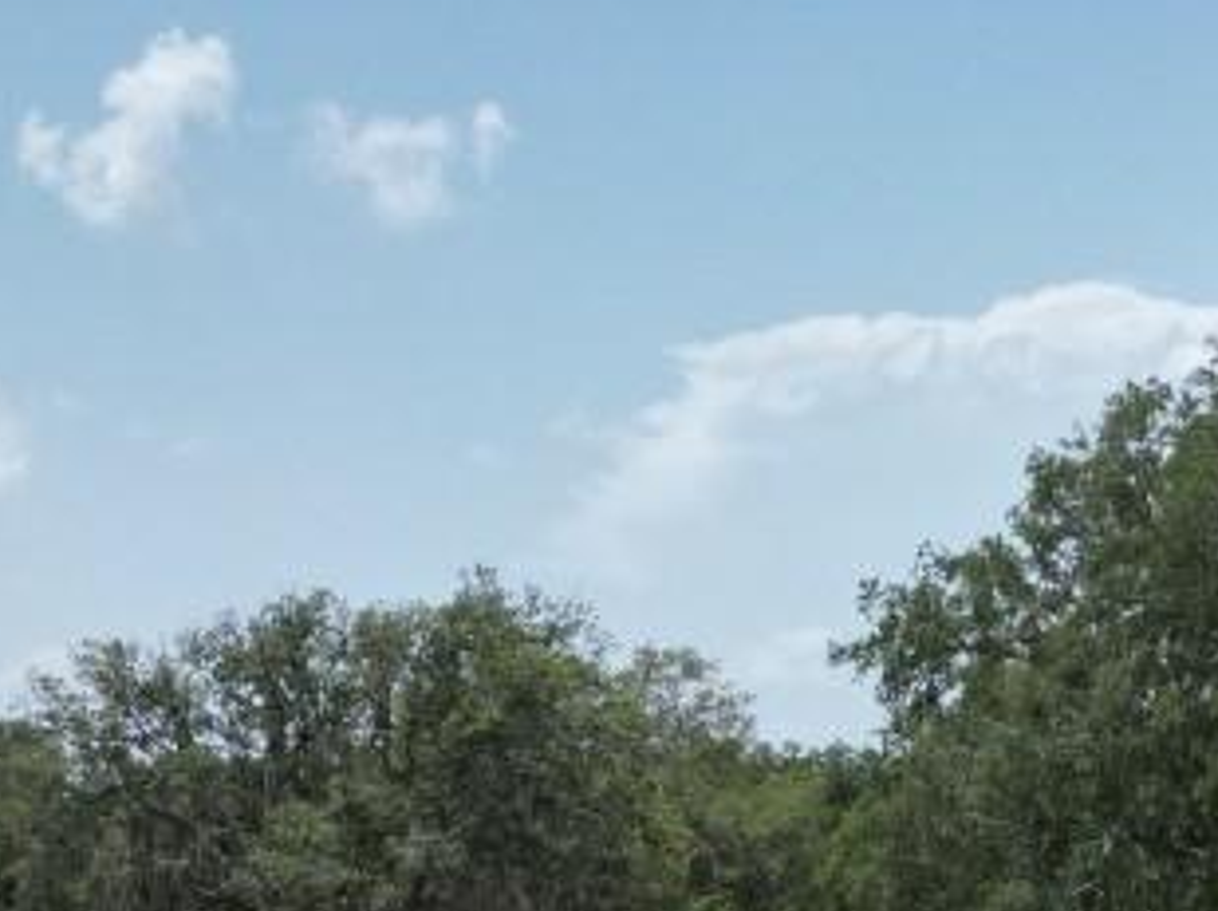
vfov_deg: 16.0
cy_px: 1447
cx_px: 1062
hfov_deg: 23.1
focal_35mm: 83
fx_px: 2917
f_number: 1.7
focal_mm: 6.72
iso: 200
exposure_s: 1/4000
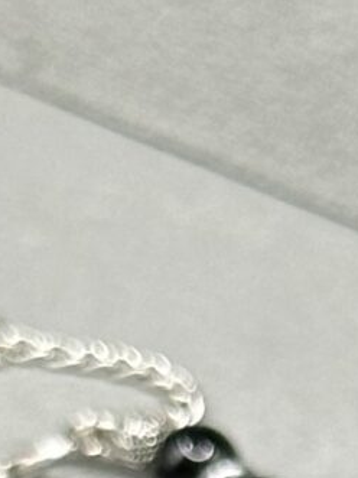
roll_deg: -4.7
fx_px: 5119
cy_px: 1385
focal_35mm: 371
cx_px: 700
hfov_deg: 4.0
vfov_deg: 5.1
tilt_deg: -37.2
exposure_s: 1/60
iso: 125
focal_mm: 6.86
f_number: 1.78
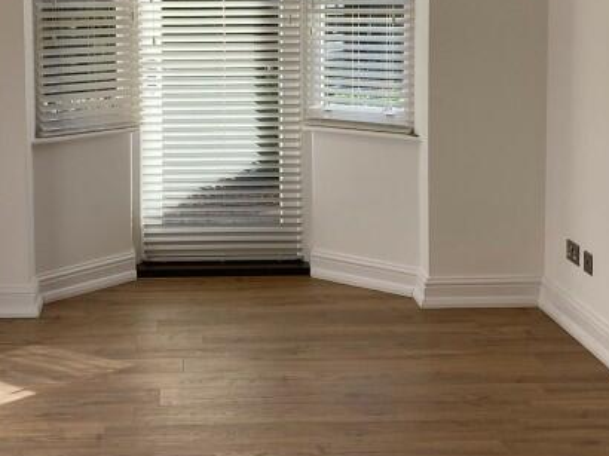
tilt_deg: -4.9
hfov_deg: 27.7
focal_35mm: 70
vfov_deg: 20.8
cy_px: 122
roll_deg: +0.5
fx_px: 1231
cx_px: 226
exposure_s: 1/296
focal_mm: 3.99
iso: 20
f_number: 1.8
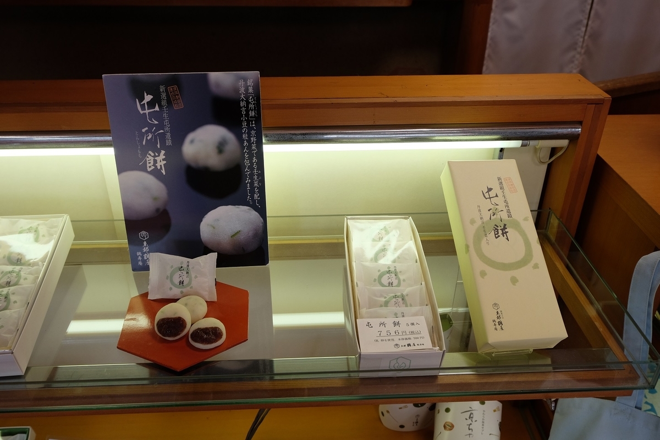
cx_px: 330
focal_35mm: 31
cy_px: 220
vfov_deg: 42.3
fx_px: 568
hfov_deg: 60.3
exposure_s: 1/100
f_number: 4.2
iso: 400
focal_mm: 20.9
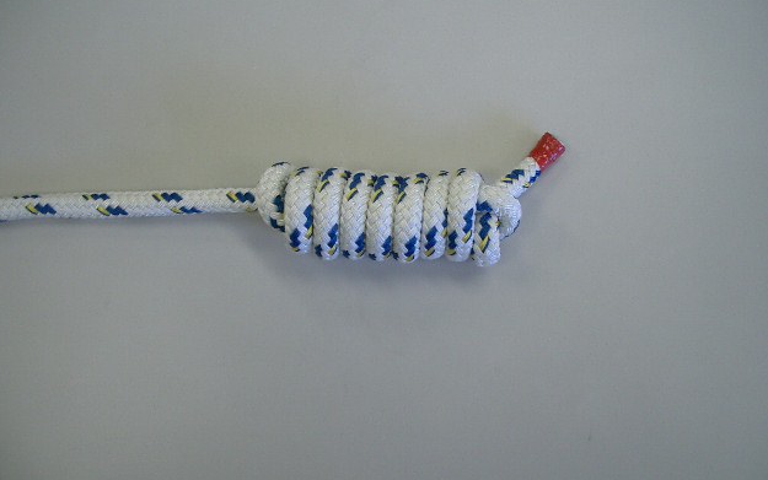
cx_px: 383
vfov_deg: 33.6
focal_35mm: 38
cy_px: 227
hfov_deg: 51.5
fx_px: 796
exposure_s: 1/60
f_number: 2.6
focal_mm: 5.8
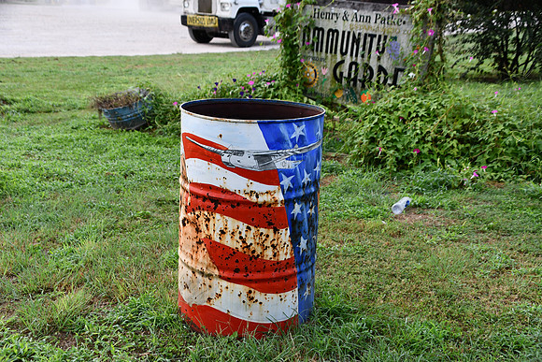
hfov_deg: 42.7
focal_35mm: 46
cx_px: 271
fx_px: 693
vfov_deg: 29.3
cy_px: 181
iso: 360
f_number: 5.6
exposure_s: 1/250
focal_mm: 31
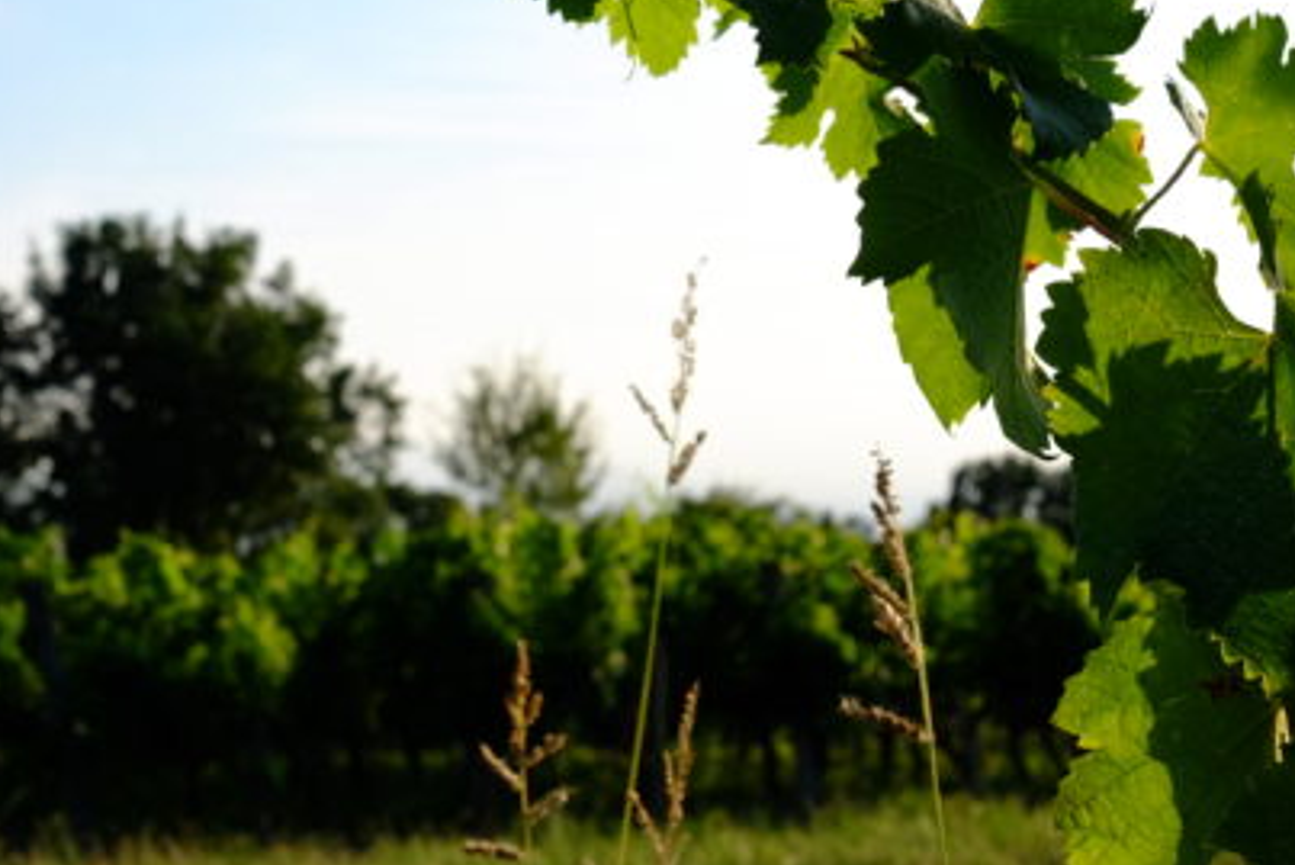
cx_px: 594
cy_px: 201
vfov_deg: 15.3
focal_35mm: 89
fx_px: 3202
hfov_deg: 22.9
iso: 200
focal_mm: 23
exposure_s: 1/250
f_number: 7.1
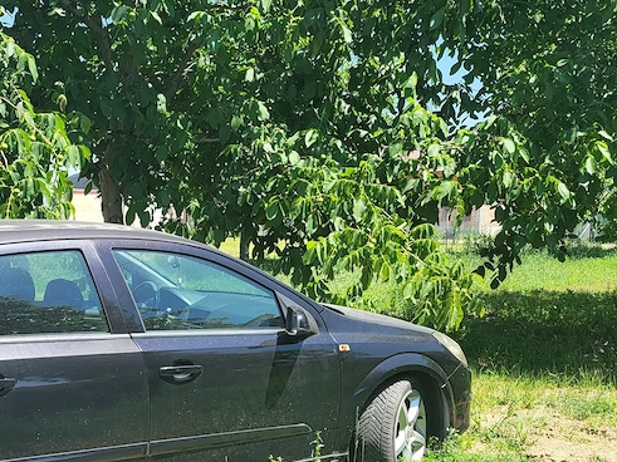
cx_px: 194
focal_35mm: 53
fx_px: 944
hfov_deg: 35.7
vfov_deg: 27.1
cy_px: 360
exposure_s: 1/1061
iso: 40
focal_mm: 5.4
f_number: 1.8
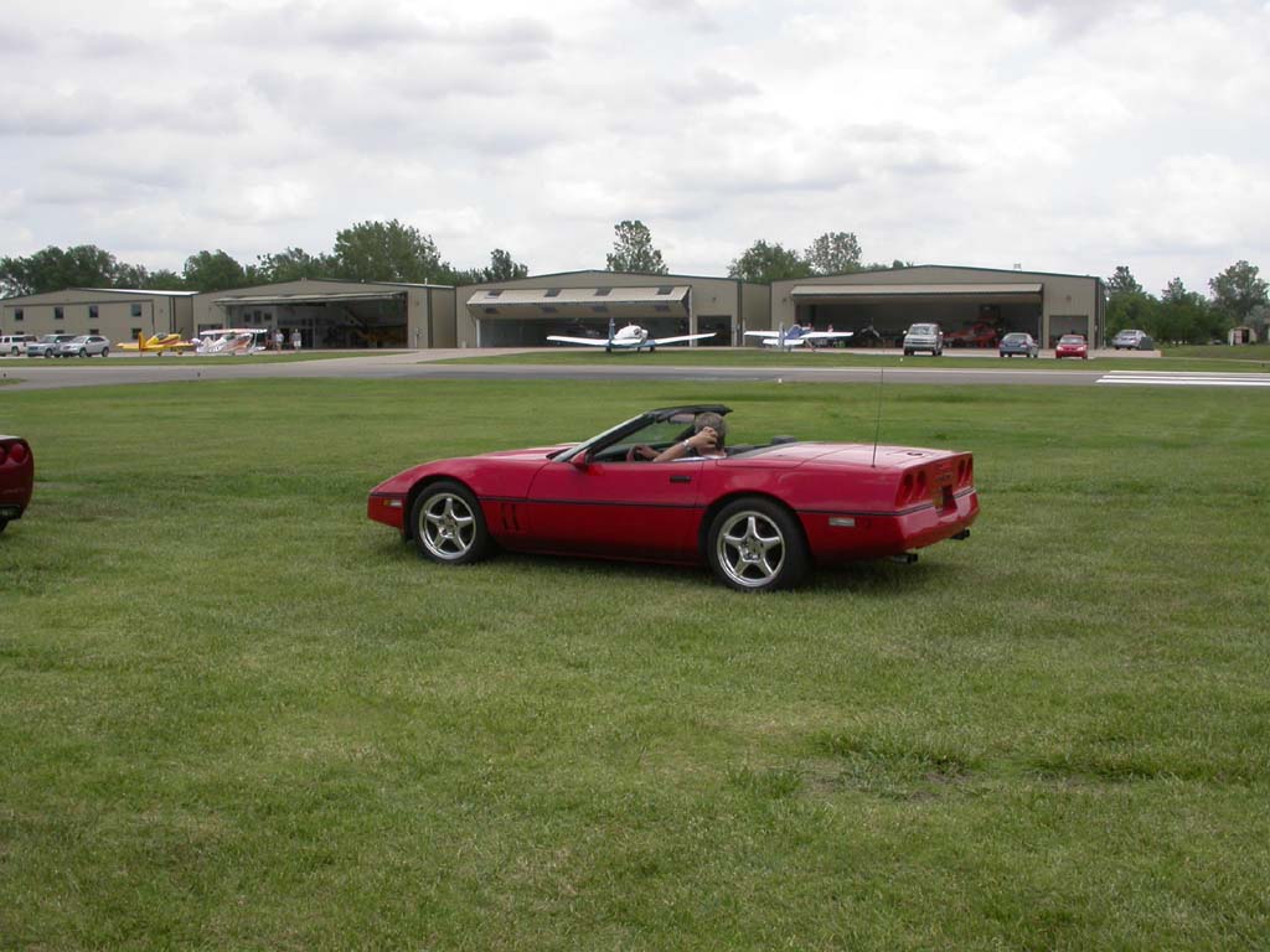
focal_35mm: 38
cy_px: 476
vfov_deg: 37.7
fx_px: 1394
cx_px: 635
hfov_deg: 49.0
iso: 100
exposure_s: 1/263
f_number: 7.5
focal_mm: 7.85
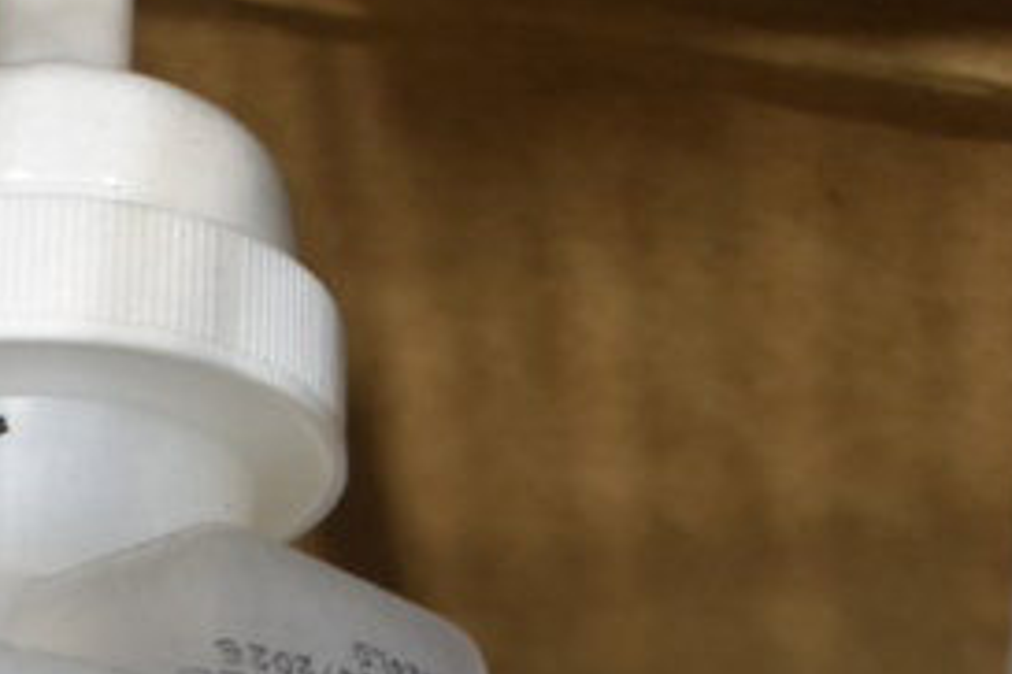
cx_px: -63
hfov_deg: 14.3
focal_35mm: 141
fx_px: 3963
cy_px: 1309
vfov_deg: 9.2
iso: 720
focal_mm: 28
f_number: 4.2
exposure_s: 1/50
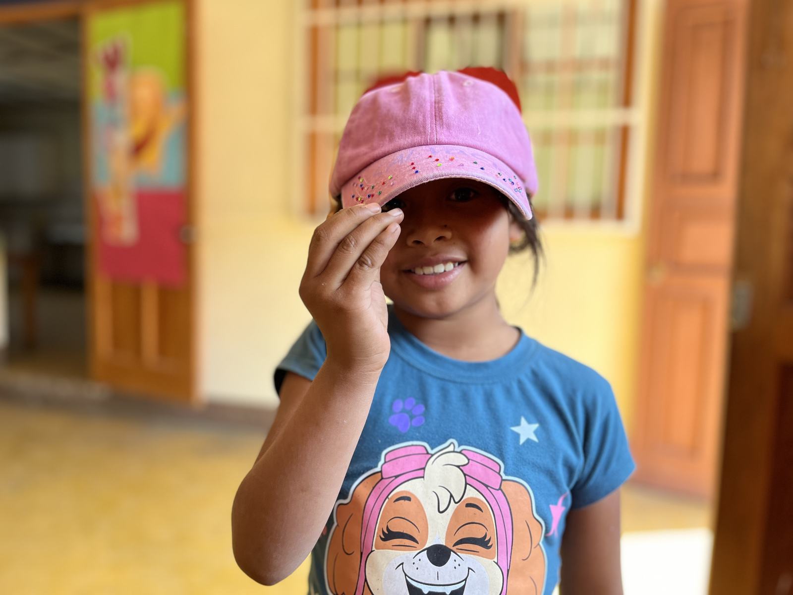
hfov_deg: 67.3
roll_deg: -1.9
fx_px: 596
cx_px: 396
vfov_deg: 53.1
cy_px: 298
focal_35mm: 26
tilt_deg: -6.1
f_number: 1.6
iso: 80
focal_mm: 5.1
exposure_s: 1/121
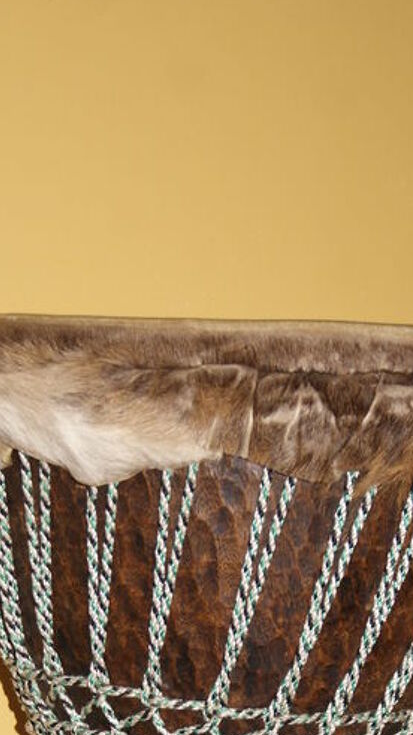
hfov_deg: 6.9
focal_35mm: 176
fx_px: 3431
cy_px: 704
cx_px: 188
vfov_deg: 12.1
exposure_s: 1/80
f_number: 5.6
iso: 400
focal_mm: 55
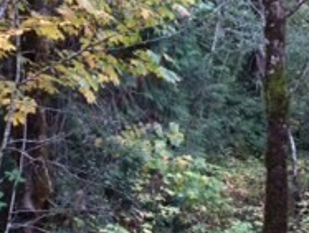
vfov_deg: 15.0
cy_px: 145
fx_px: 885
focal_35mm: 99
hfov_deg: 19.7
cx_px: 202
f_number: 2.2
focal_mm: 4.15
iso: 32
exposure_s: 1/40
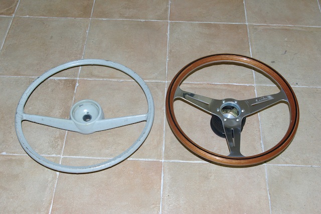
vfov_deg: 31.9
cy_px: 107
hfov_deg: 46.4
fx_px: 375
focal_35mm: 42
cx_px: 160
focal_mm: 28
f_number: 8
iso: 800
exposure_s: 1/45
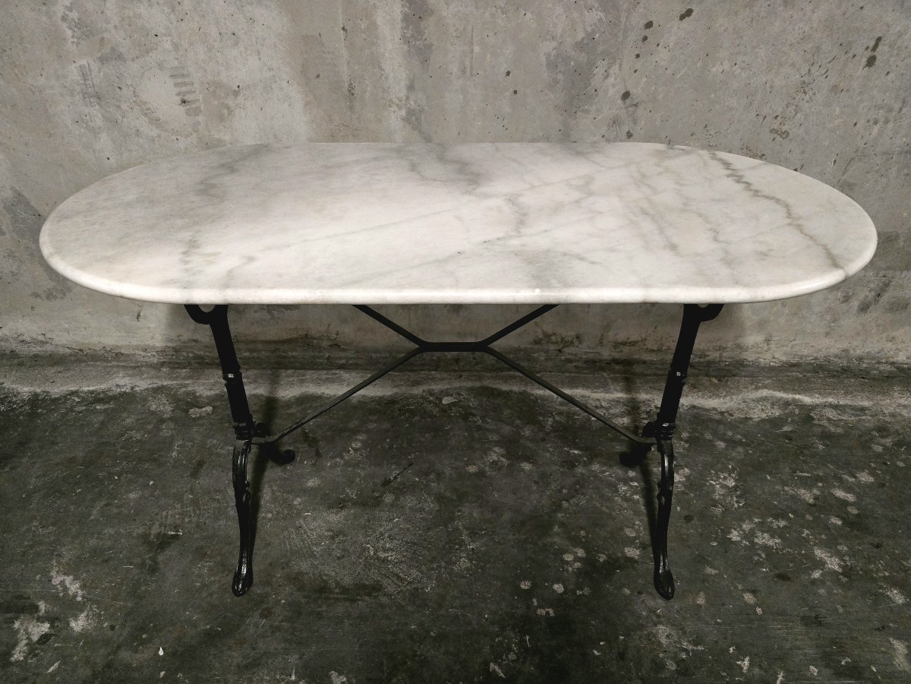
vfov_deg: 58.9
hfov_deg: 73.9
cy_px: 342
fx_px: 605
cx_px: 456
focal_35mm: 23
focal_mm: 6.3
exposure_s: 1/101
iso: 2000
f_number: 1.7
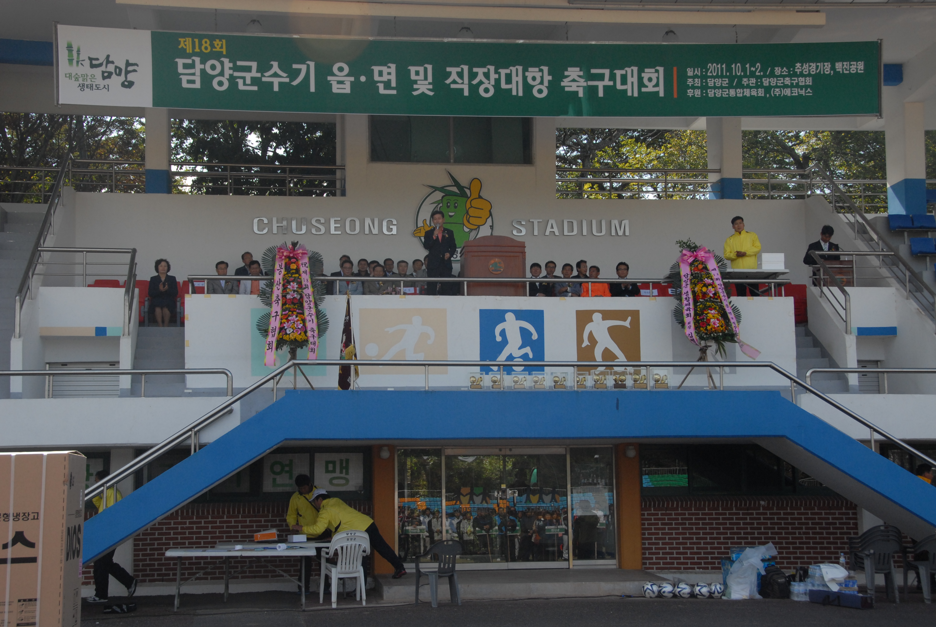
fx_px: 1367
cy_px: 314
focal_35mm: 52
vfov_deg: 25.8
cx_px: 468
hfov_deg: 37.8
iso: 400
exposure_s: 1/640
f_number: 8
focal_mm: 35
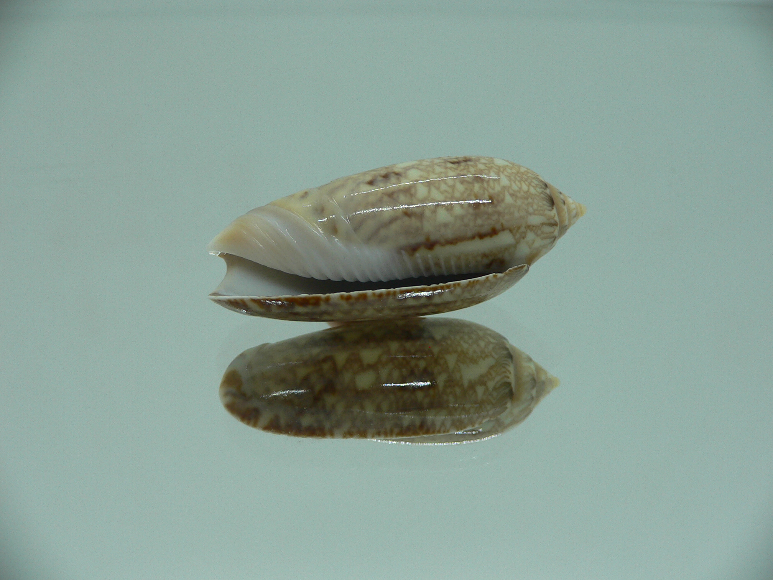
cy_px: 290
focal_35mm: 35
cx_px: 386
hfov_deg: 52.6
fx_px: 782
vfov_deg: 40.7
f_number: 2.8
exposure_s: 1/60
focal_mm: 4.6
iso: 80
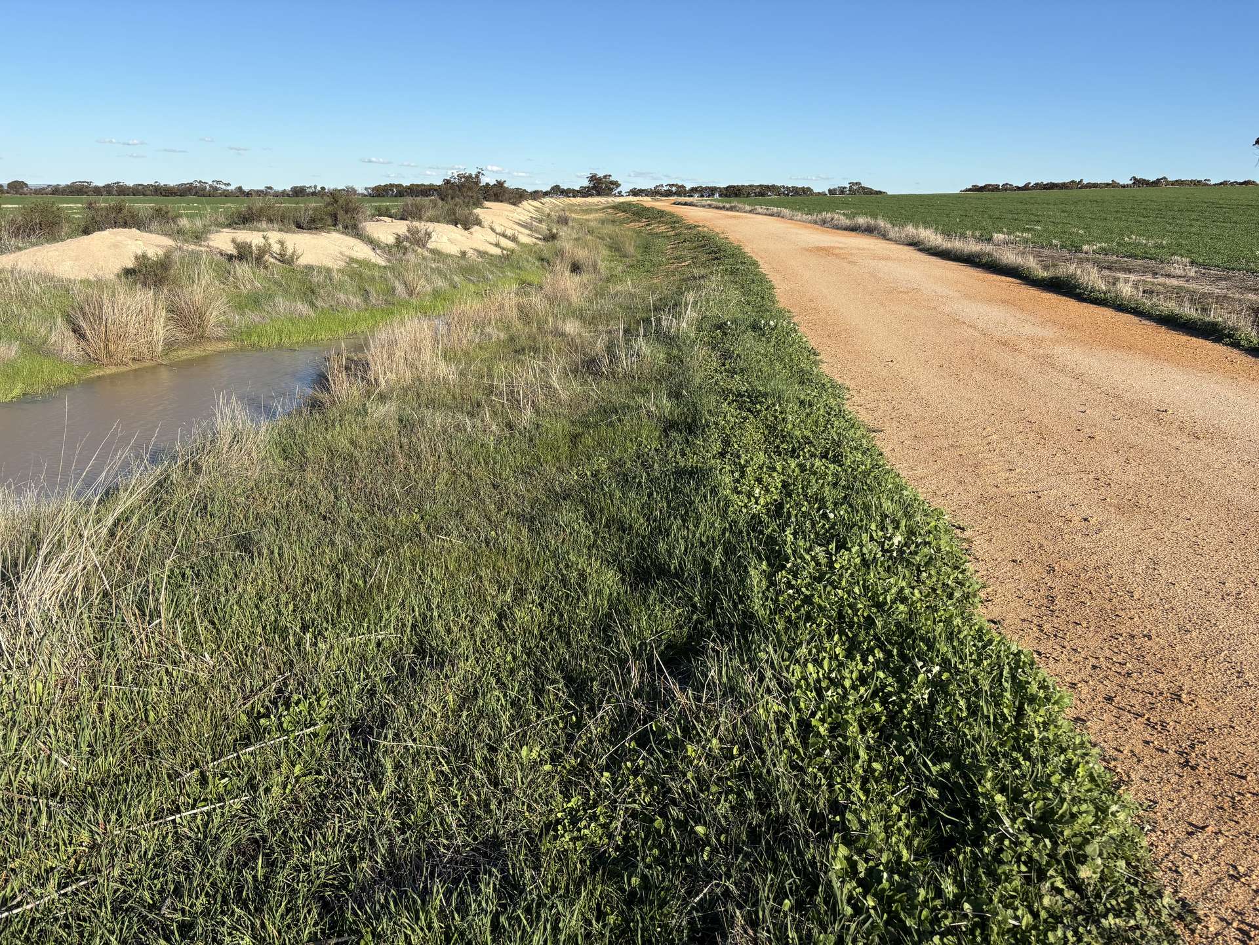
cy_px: 472
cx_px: 630
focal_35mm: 26
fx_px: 946
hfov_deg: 67.3
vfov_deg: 53.1
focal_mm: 5.96
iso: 50
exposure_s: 1/2778
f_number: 1.6
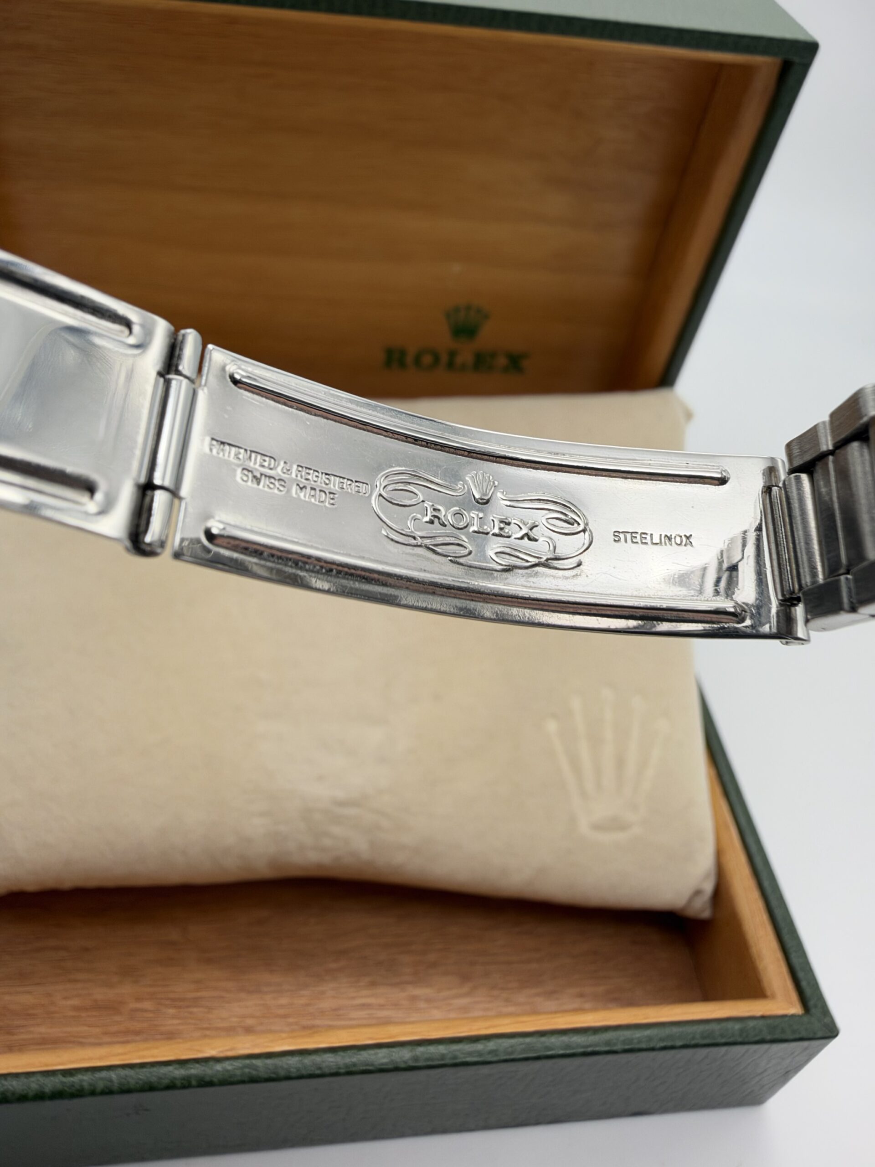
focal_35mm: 25
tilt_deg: -36.9
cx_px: 438
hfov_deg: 54.9
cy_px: 584
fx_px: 843
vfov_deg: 69.4
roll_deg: -8.1
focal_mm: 2.22
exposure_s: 1/195
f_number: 2.2
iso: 40
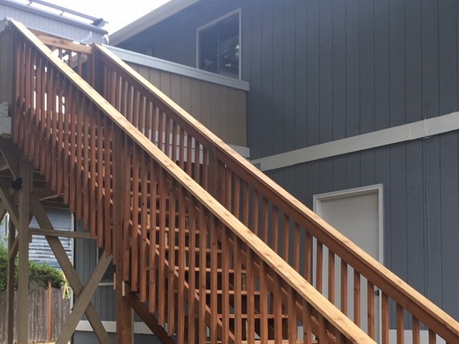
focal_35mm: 52
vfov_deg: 27.6
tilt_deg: +4.2
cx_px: 193
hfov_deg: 36.7
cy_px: 265
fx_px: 689
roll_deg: -0.3
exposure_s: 1/120
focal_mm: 4.15
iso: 32
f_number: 2.2
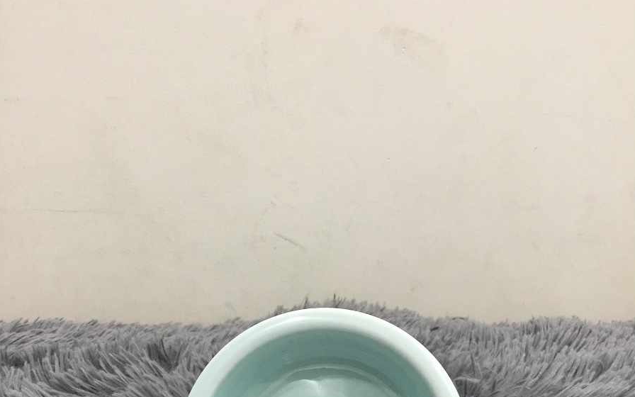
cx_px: 318
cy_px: 367
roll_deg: +0.2
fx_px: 761
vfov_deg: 28.0
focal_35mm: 44
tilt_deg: -17.4
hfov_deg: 45.3
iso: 100
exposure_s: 1/33
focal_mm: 3.3
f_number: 2.4
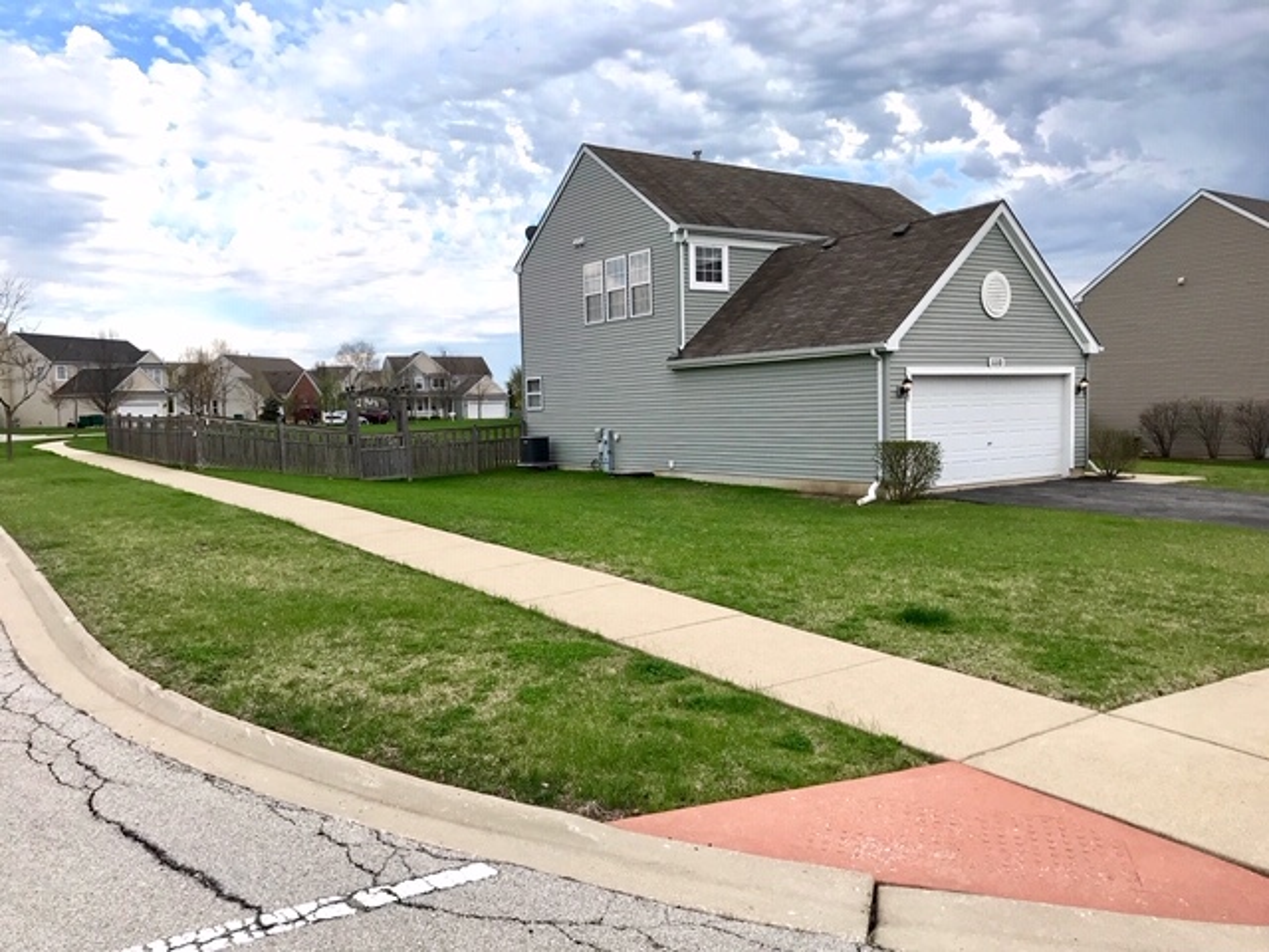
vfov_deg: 49.7
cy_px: 476
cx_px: 634
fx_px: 1026
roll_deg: +0.7
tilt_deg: -3.5
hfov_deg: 63.4
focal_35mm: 28
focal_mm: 3.99
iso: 20
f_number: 1.8
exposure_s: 1/742
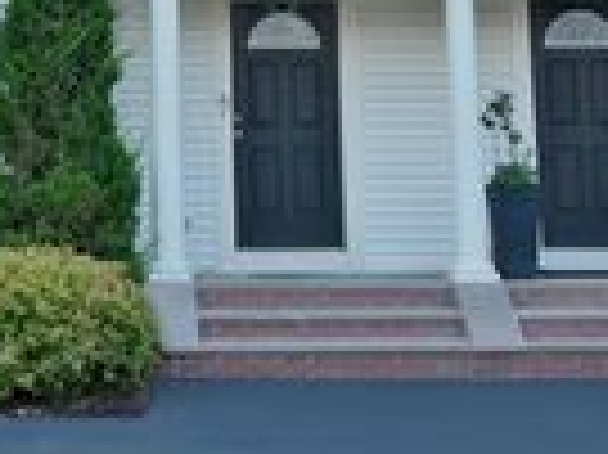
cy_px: -160
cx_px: 50
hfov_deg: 20.0
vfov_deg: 14.6
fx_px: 1685
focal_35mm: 96
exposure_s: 1/50
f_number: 8
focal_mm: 18
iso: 320
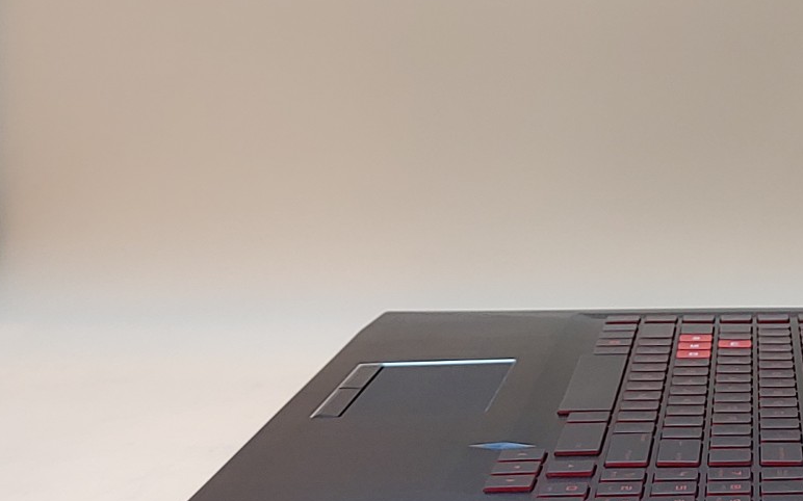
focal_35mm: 91
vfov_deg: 14.3
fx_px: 1991
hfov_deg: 22.3
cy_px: 120
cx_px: 724
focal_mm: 4.36
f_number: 1.8
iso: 50
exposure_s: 1/61
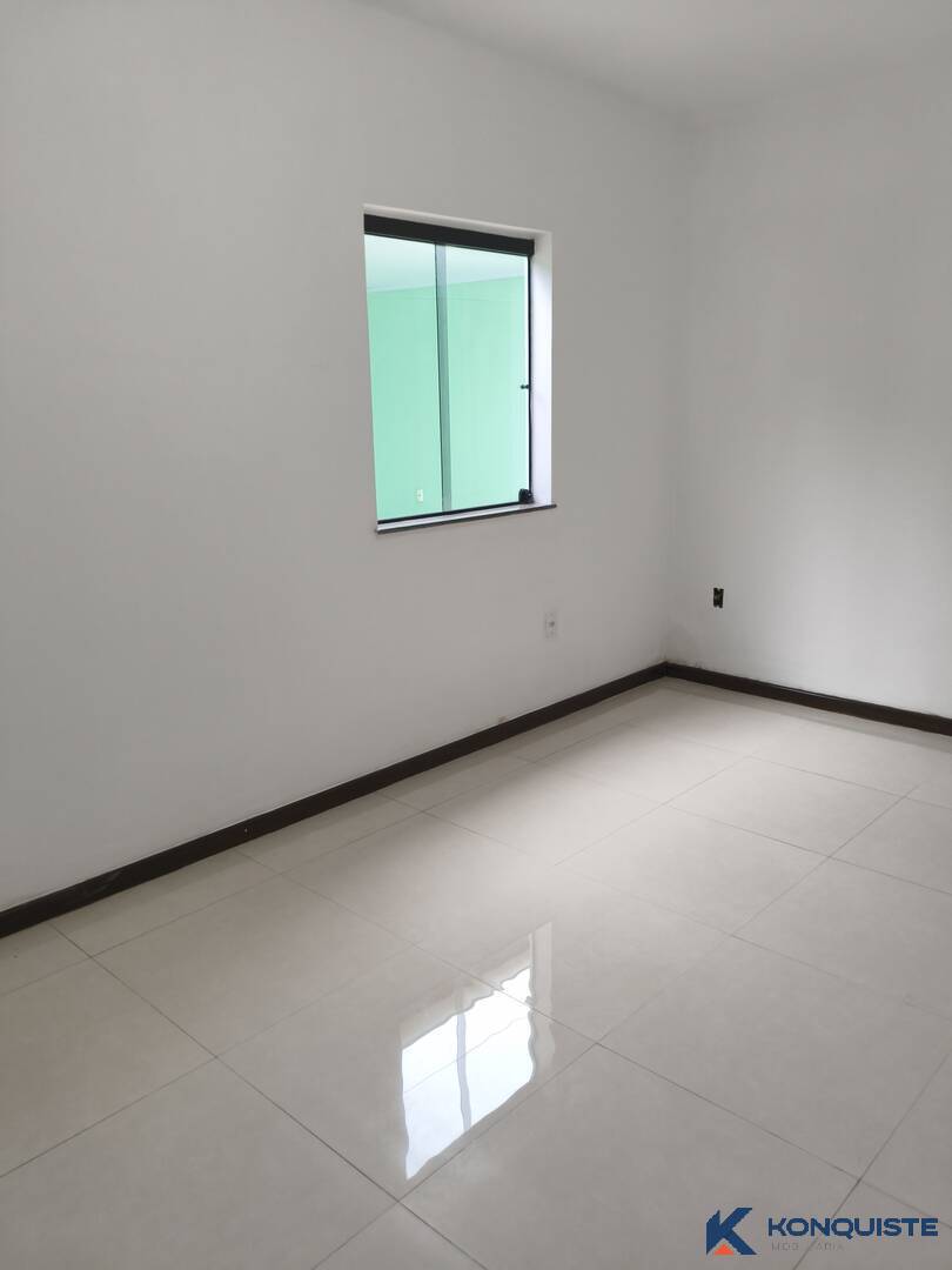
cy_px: 635
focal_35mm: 26
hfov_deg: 53.1
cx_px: 476
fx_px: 953
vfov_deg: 67.3
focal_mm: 4.94
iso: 400
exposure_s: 1/120
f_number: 1.5
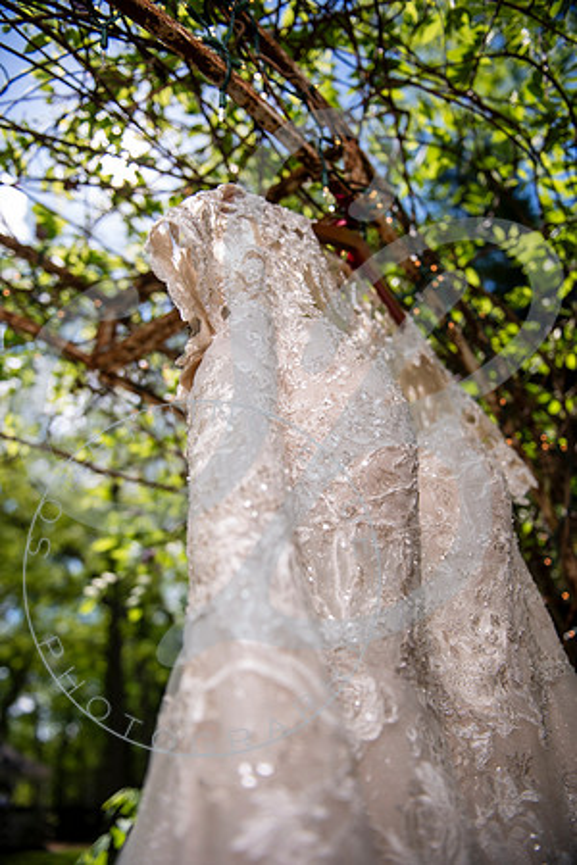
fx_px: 577
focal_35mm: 24
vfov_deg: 73.7
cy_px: 432
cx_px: 288
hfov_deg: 53.1
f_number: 2.8
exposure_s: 1/1600
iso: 100
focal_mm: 24
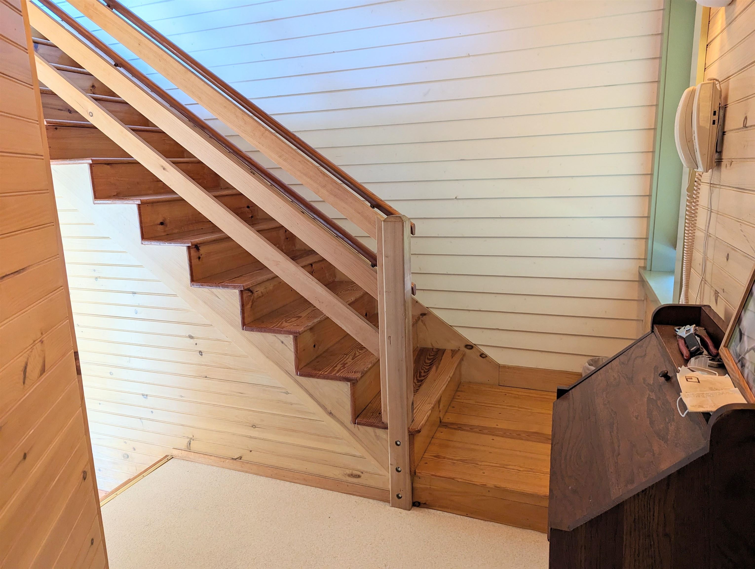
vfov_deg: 56.9
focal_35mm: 24
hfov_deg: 71.5
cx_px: 378
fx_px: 524
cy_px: 284
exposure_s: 1/93.6
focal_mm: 6.81
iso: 301
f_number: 1.85
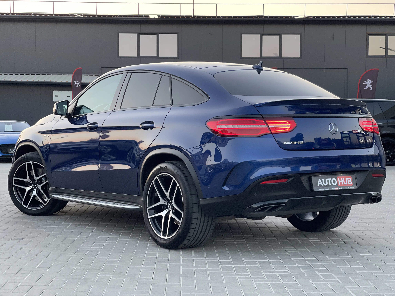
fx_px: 730
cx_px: 198
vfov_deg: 22.9
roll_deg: -0.5
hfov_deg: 30.3
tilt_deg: -1.3
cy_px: 148
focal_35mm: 64
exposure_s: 1/121
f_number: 2.2
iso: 125
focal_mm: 7.5
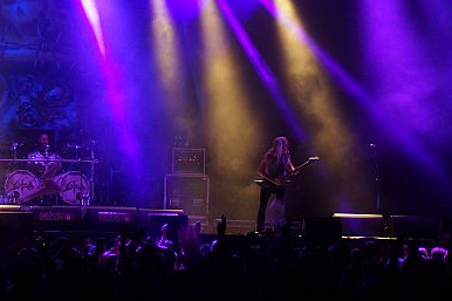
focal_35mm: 166
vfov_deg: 8.3
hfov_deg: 12.4
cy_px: 140
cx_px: 137
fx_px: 2083
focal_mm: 70
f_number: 4
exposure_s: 1/125
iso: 400
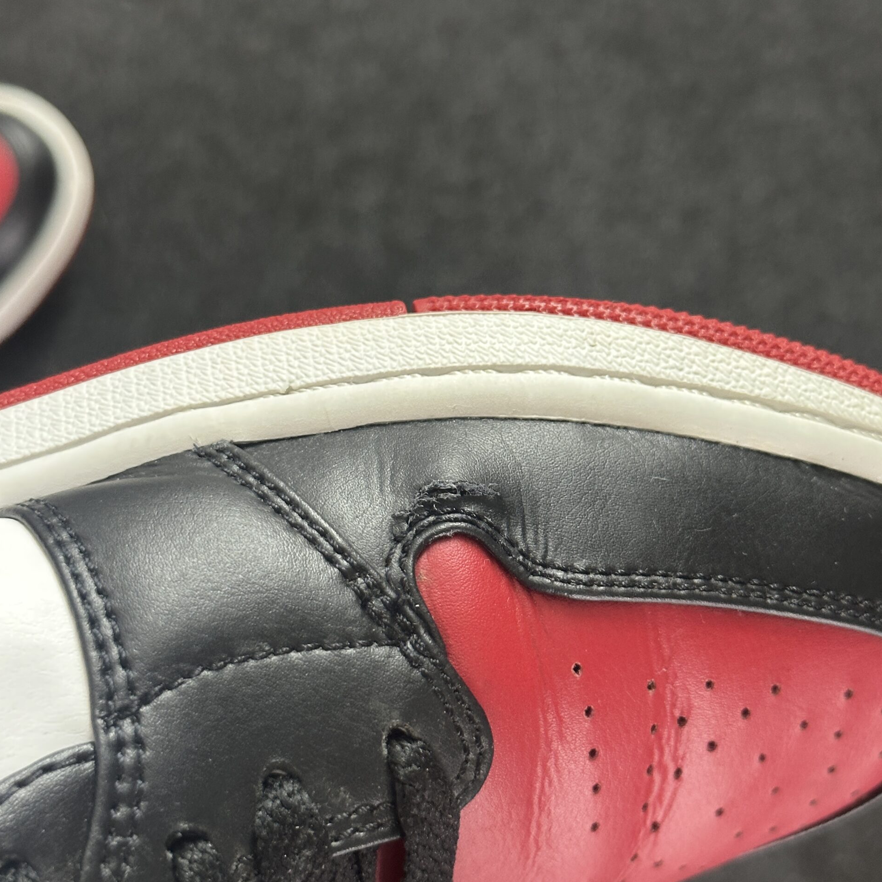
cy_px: 492
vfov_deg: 30.0
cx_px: 442
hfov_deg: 30.0
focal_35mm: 57
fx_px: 1643
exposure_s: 1/33
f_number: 1.78
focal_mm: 6.86
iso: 320
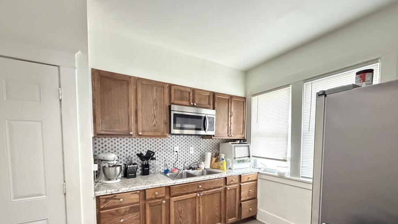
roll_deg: +0.0
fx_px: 169
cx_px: 194
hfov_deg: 99.4
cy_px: 151
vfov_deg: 65.2
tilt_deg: -3.3
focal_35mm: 16
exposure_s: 1/35
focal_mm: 2.22
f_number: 2.2
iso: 1600
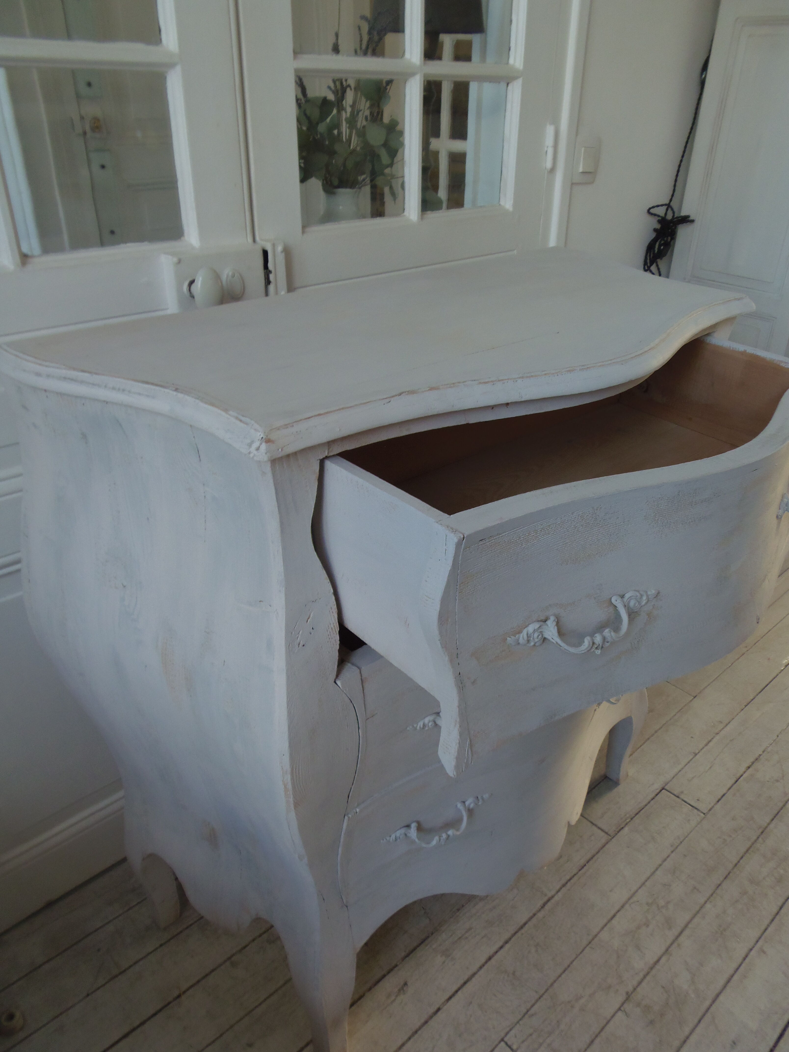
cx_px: 394
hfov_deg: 56.8
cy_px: 526
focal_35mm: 24
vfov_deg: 71.6
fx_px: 729
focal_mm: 4.3
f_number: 2.9
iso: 100
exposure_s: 1/30
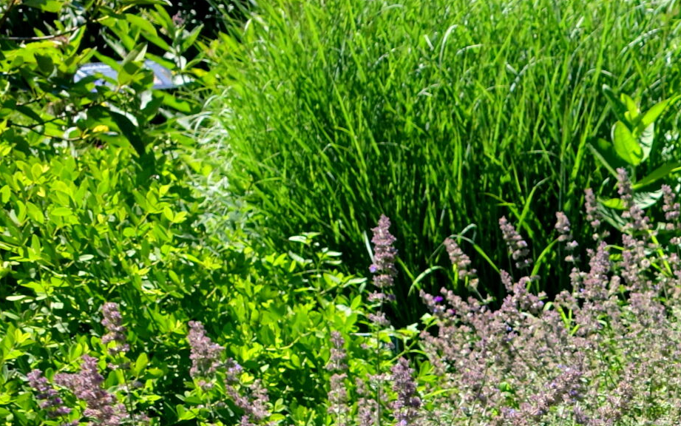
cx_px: 928
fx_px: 1578
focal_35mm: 85
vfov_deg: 14.4
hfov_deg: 21.6
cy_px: 626
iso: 400
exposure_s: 1/500
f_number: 2.5
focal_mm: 10.89
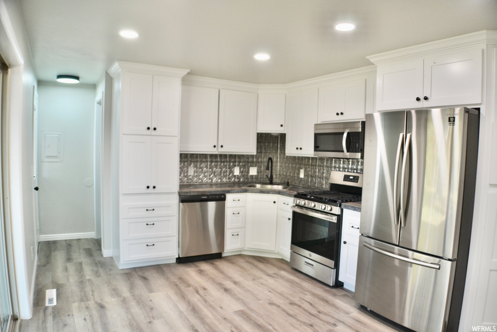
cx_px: 248
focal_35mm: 33
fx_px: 456
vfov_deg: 40.0
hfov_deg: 57.2
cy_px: 166
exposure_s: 1/80
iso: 400
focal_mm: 22
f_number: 4.5
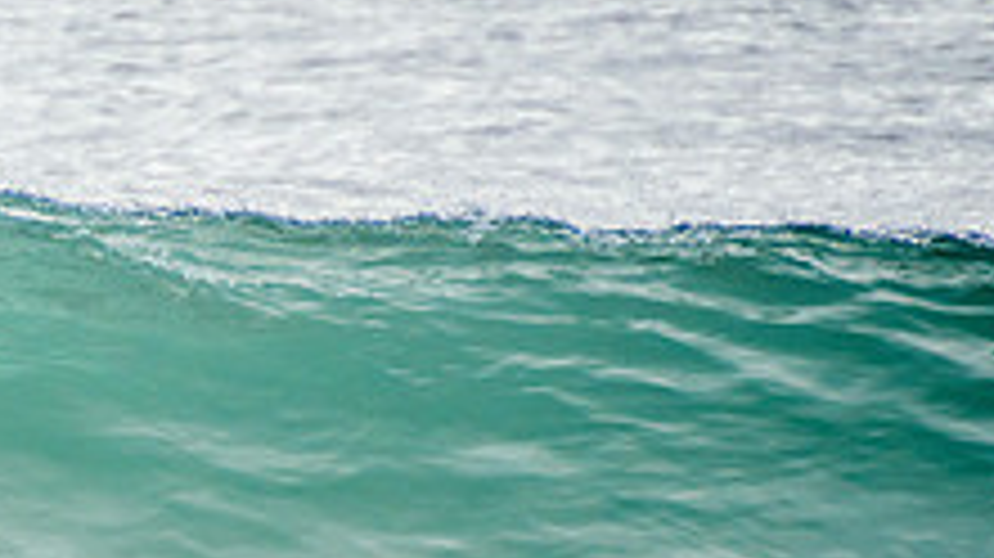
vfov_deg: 0.7
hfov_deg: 1.3
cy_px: 619
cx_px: -193
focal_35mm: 1648
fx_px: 43410
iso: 400
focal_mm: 400
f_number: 5.6
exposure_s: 1/2000
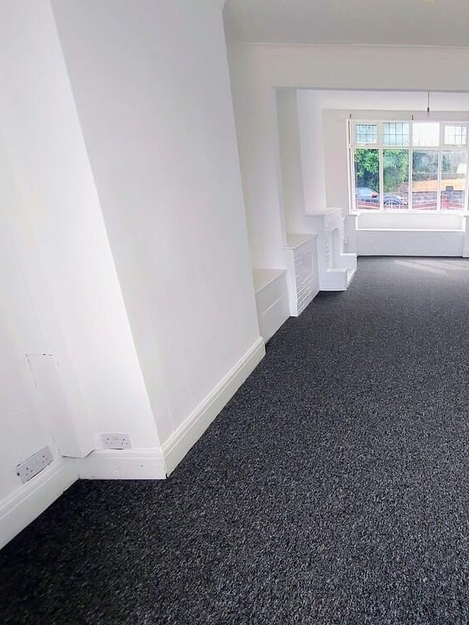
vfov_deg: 76.4
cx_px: 414
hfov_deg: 54.1
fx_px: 397
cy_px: 312
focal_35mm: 22
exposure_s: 1/100
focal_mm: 1.66
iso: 225
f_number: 2.2
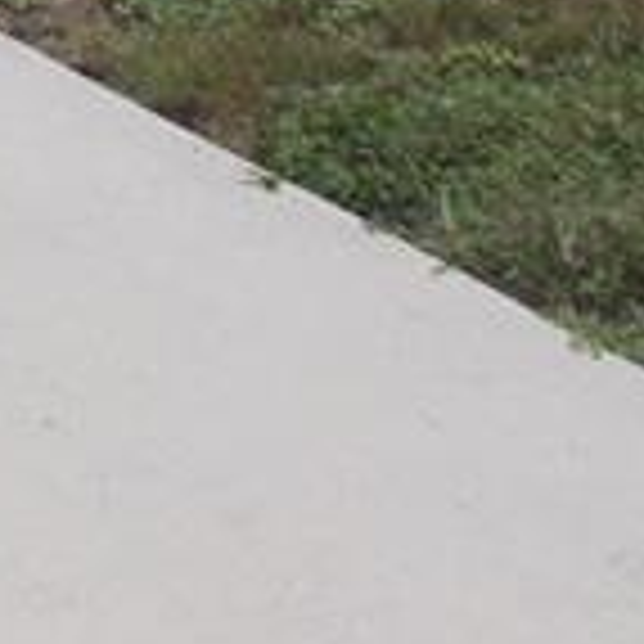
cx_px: -491
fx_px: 3473
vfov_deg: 9.5
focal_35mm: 165
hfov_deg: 10.1
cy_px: -860
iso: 80
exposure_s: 1/400
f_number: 8
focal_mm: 4.6
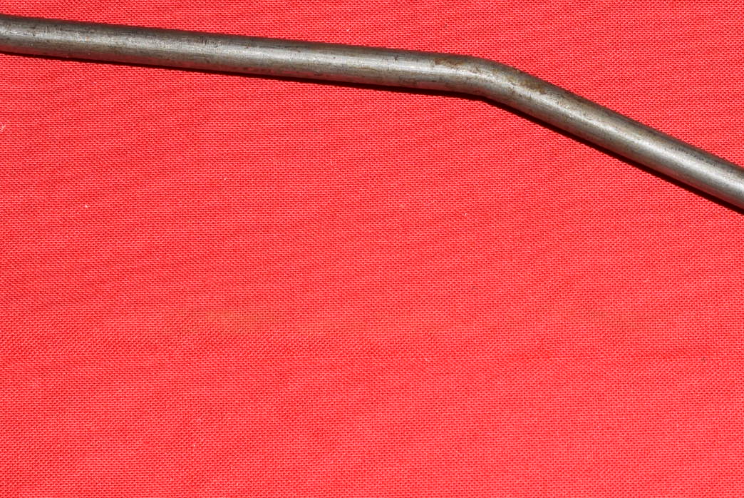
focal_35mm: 129
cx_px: 587
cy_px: 367
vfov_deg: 10.6
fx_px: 2668
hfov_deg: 15.8
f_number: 8
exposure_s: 1/60
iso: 100
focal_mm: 30
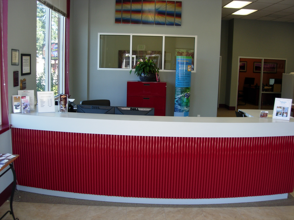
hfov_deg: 49.0
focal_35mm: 38
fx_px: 323
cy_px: 110
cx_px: 147
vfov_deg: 37.7
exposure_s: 1/87.9
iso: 64
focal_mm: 7.8
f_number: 2.8
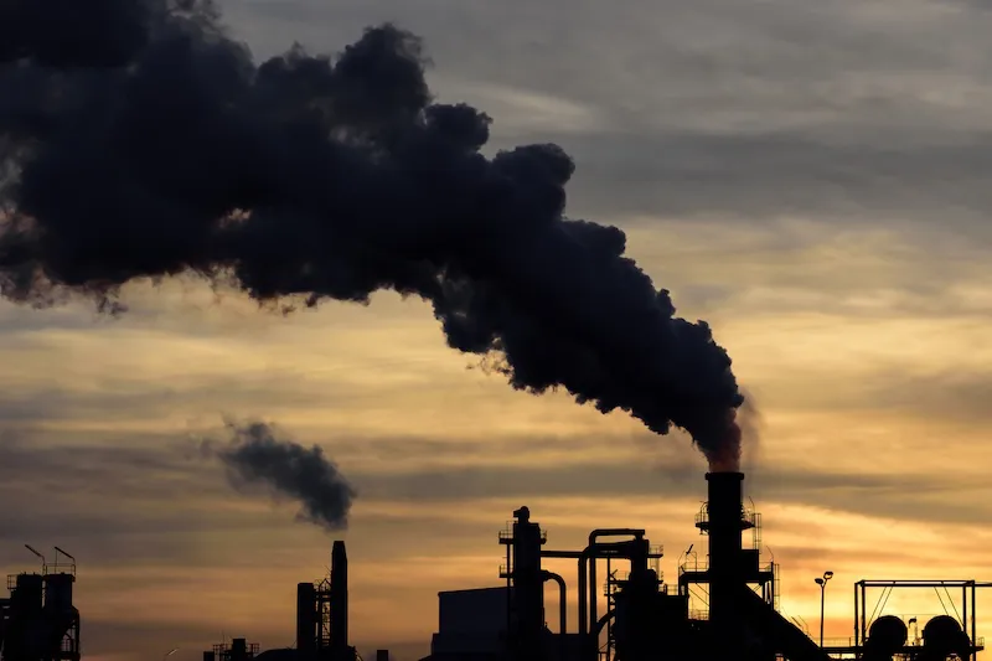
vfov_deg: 10.7
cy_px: 330
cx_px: 496
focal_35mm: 128
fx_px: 3512
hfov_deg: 16.1
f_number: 11
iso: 100
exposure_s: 1/40
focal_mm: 85
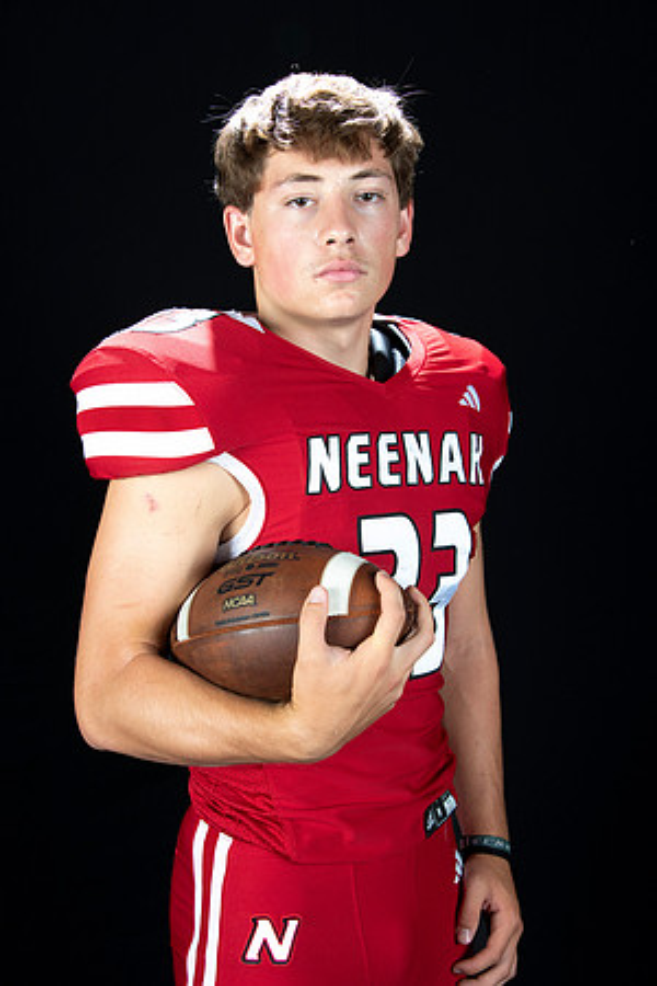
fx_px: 1588
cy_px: 493
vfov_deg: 34.5
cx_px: 328
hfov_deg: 23.4
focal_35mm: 58
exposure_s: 1/160
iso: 320
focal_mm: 58
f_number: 9
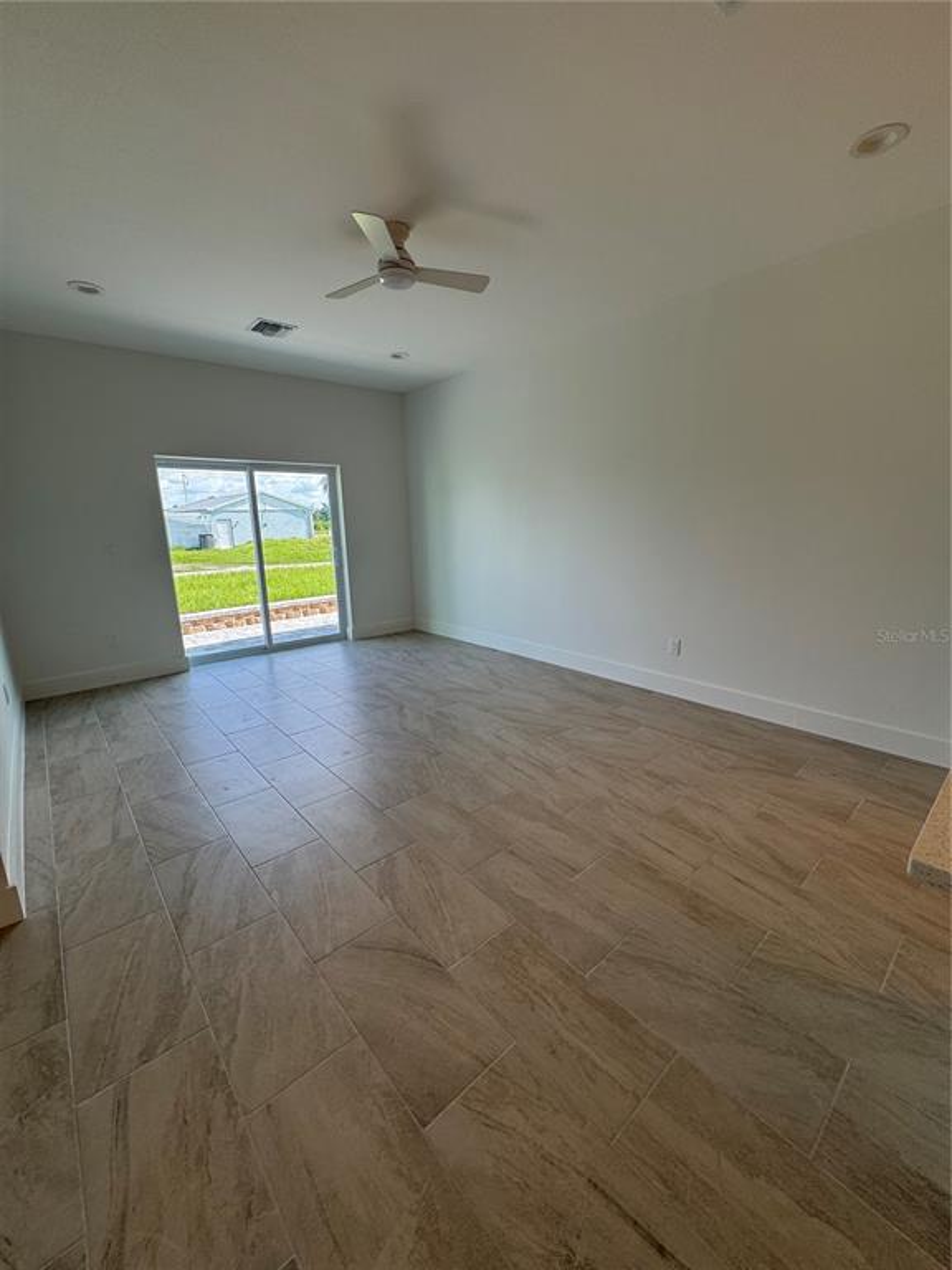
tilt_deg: -13.8
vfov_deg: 102.1
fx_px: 513
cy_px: 635
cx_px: 476
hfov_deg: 85.7
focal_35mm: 14
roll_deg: +1.1
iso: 50
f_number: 2.2
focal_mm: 2.22
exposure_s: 1/120
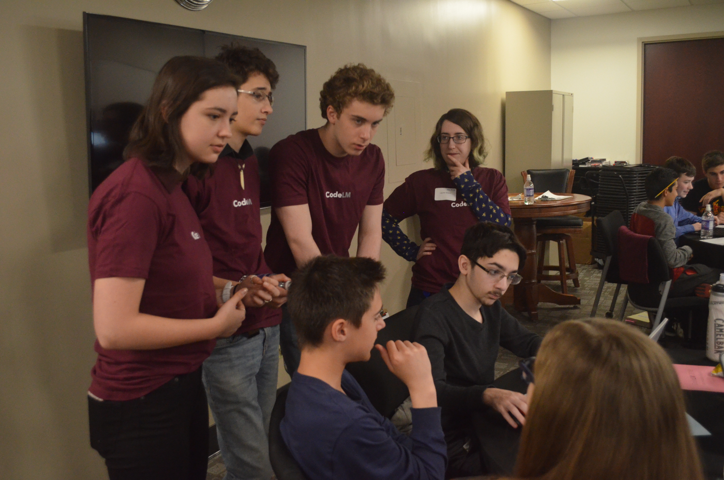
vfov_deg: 39.8
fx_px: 662
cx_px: 362
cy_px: 240
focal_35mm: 33
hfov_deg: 57.3
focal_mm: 22
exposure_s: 1/30
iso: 2800
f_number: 4
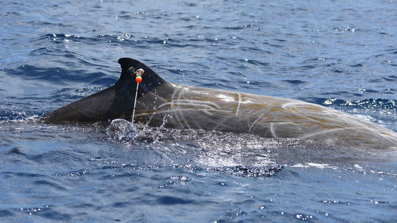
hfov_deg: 18.5
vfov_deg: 10.4
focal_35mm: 116
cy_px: 98
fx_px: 1221
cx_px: 191
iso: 400
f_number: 6.3
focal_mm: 105
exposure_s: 1/2500
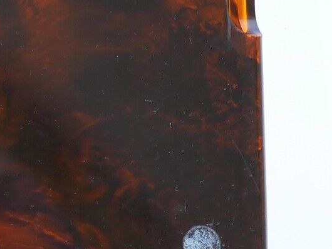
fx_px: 1449
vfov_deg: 9.7
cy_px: -51
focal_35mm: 151
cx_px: -282
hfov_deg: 12.0
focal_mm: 20
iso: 400
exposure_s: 1/60
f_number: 1.7
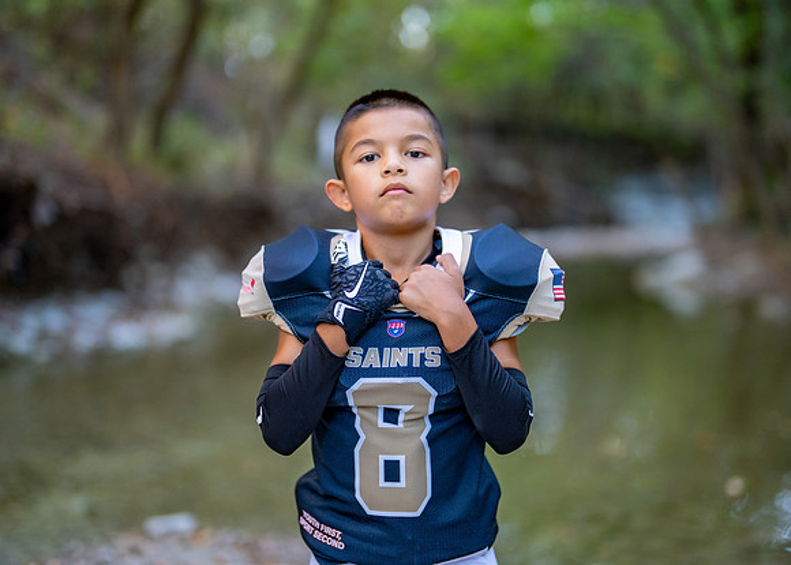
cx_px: 422
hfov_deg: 32.4
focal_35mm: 61
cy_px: 282
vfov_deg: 23.5
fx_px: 1360
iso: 500
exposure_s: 1/500
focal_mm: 50
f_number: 1.2
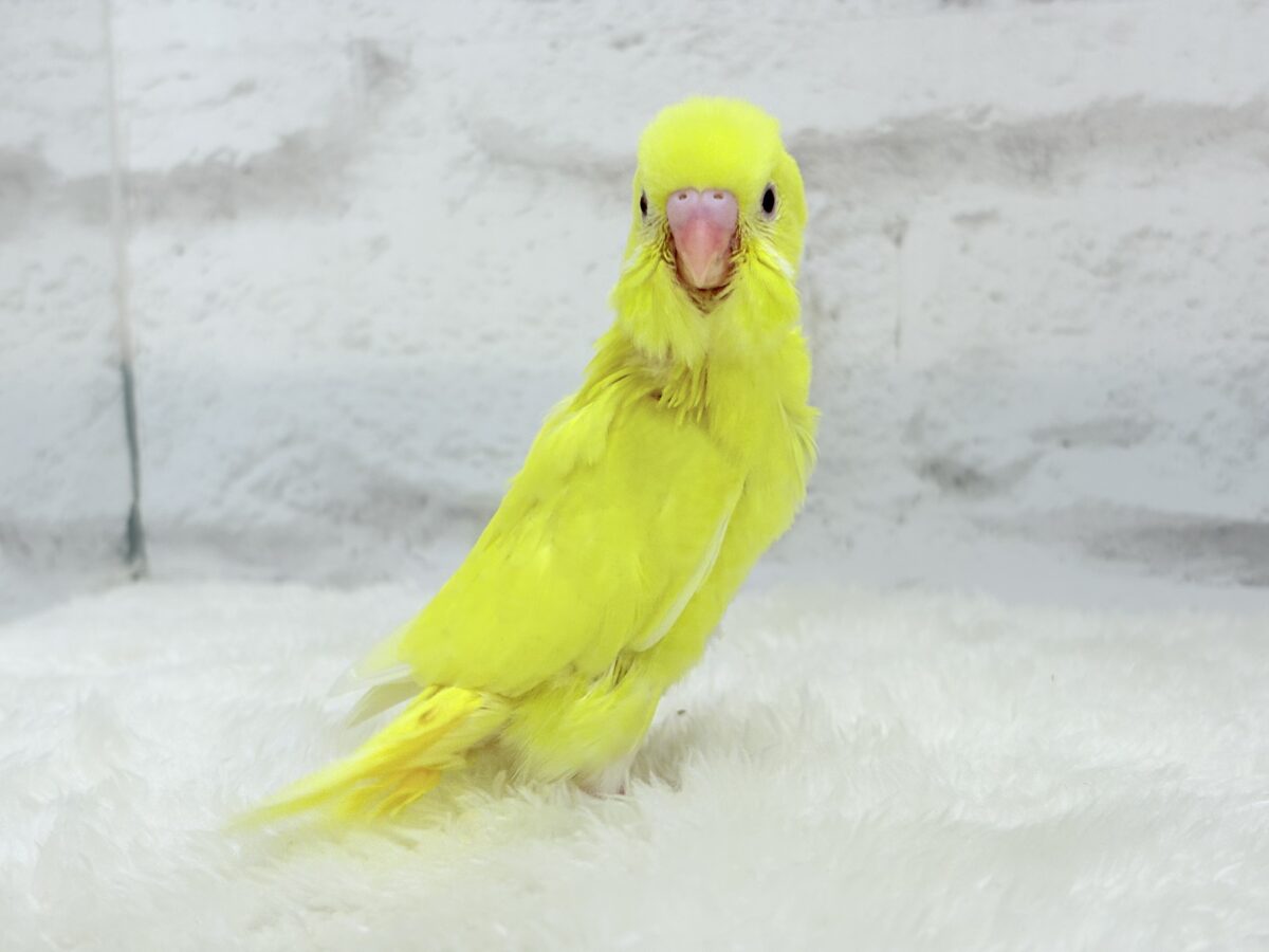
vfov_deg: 28.0
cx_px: 634
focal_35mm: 52
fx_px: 1906
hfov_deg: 36.8
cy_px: 476
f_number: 1.6
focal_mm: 5.96
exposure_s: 1/100
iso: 50
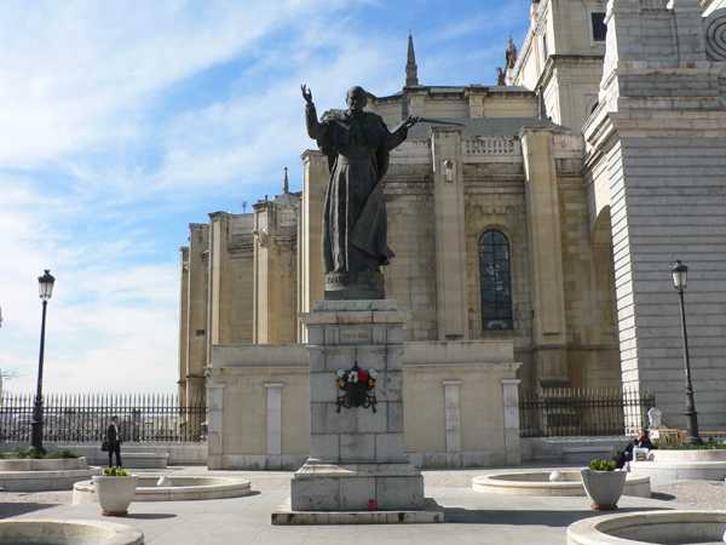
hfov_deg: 50.1
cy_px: 272
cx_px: 363
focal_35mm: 37
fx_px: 776
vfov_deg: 38.7
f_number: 5.6
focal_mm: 4.9
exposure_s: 1/400
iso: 100
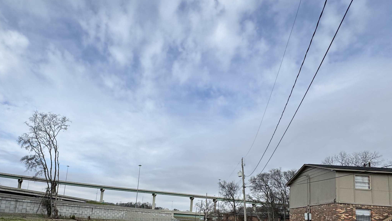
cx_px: 146
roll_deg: -5.4
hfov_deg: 77.2
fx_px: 239
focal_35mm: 23
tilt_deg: +10.8
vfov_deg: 46.1
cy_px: 187
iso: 50
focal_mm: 2.22
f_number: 2.2
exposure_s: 1/2674
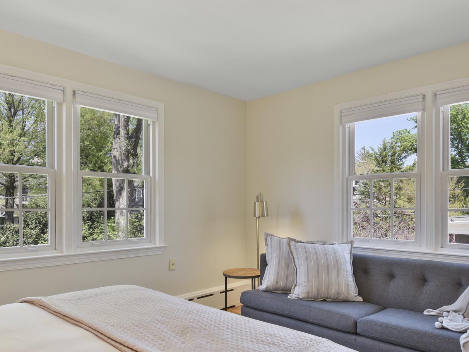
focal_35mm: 26
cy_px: 215
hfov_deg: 67.3
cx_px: 242
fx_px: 352
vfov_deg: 52.6
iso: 400
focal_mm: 16
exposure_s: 1/8
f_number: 8
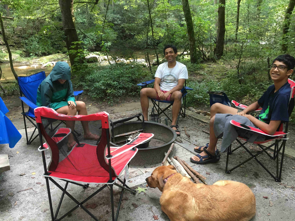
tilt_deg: -19.9
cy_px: 110
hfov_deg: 61.7
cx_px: 148
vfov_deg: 48.2
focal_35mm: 29
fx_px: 247
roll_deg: -1.0
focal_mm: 4.15
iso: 80
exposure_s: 1/30
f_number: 2.2
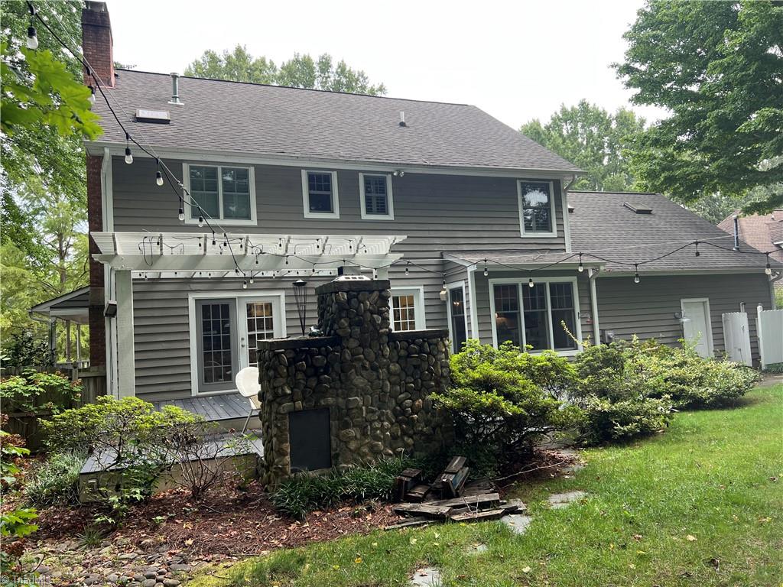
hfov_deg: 67.3
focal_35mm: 26
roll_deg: +3.3
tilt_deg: +3.5
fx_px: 588
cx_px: 392
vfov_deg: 53.1
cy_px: 294
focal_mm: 5.7
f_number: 1.5
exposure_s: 1/376
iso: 50
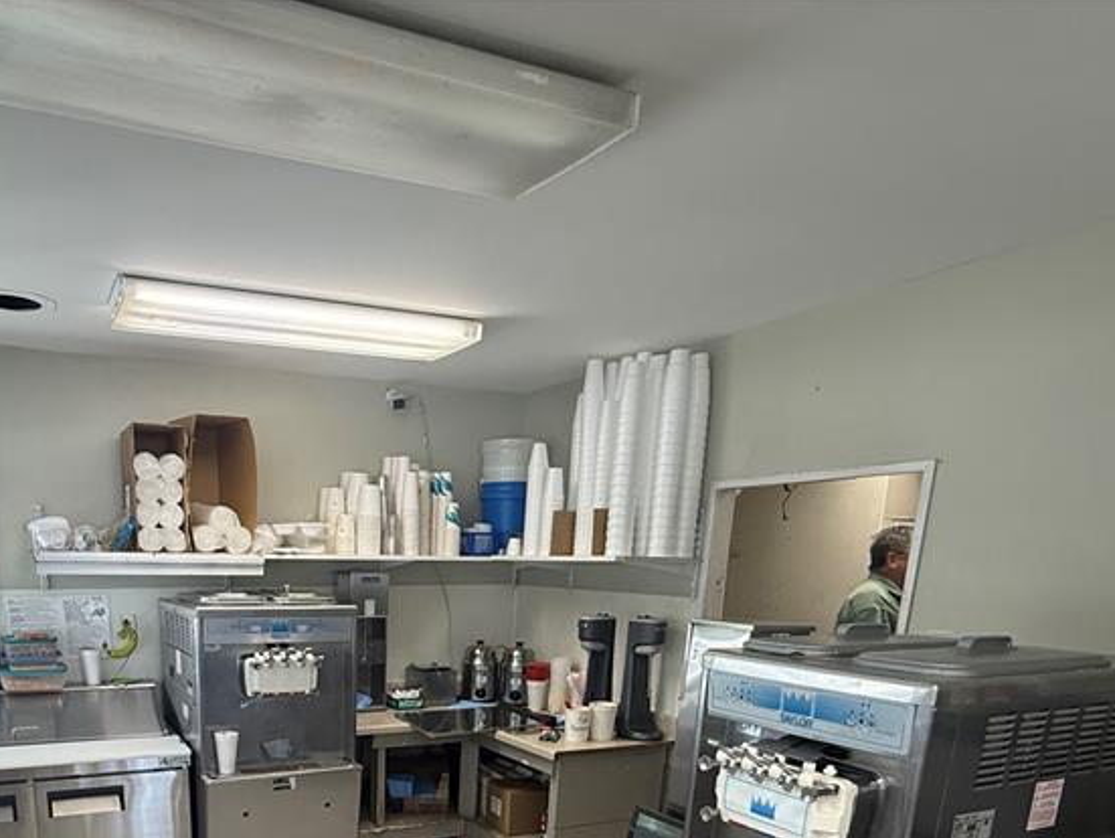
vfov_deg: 47.1
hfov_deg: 65.5
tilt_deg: -14.8
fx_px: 838
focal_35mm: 26
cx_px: 370
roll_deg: -0.9
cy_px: 773
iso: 125
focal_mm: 2.22
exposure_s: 1/132
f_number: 2.2
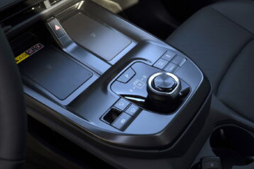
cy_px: 83
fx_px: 275
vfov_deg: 34.2
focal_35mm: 39
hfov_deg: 49.5
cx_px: 136
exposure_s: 1/60
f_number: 11
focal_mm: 36
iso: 500
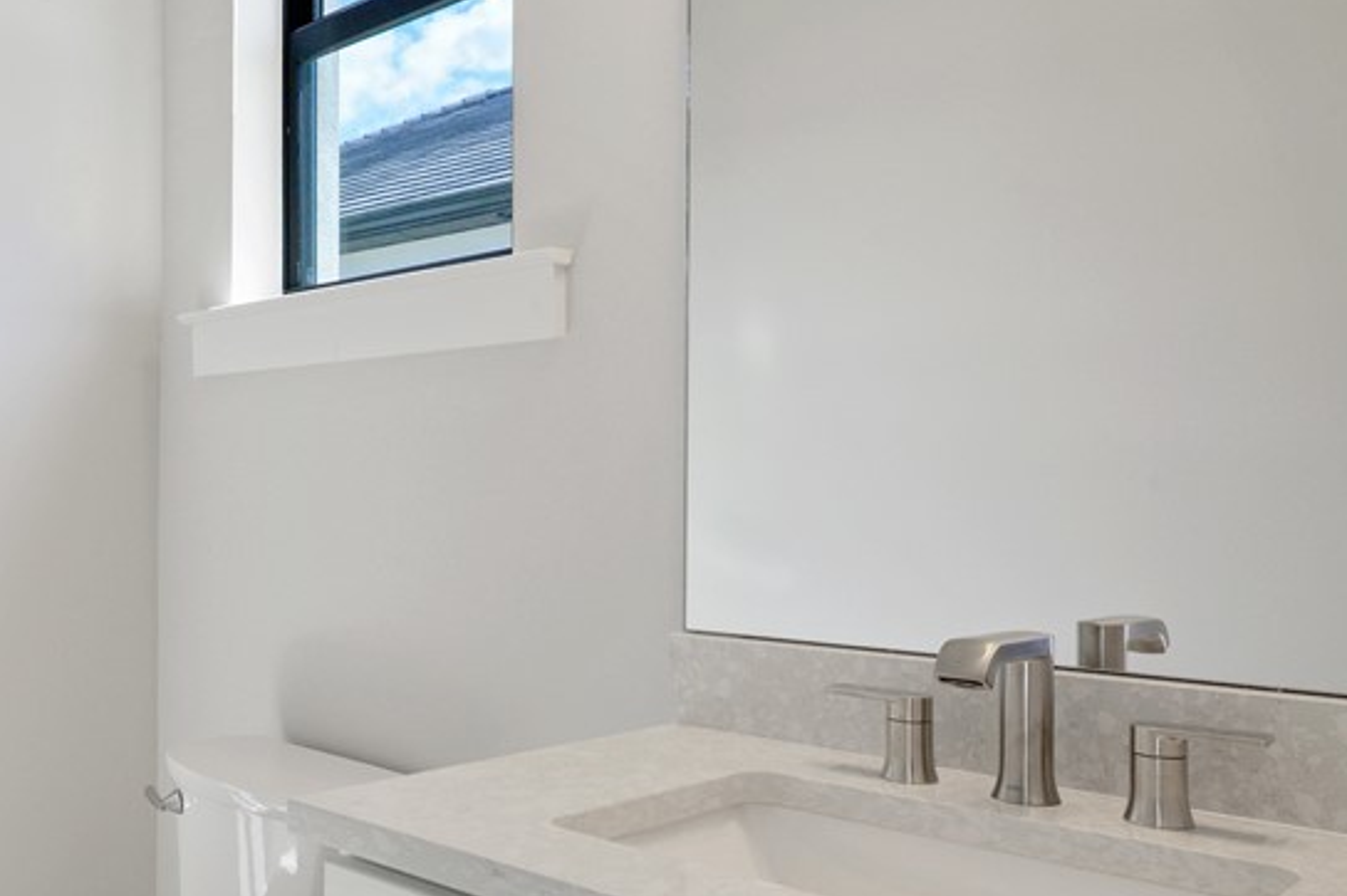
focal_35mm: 32
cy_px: 484
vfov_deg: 41.0
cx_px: 385
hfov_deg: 56.6
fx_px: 1197
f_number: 10
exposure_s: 1/30
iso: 320
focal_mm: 16
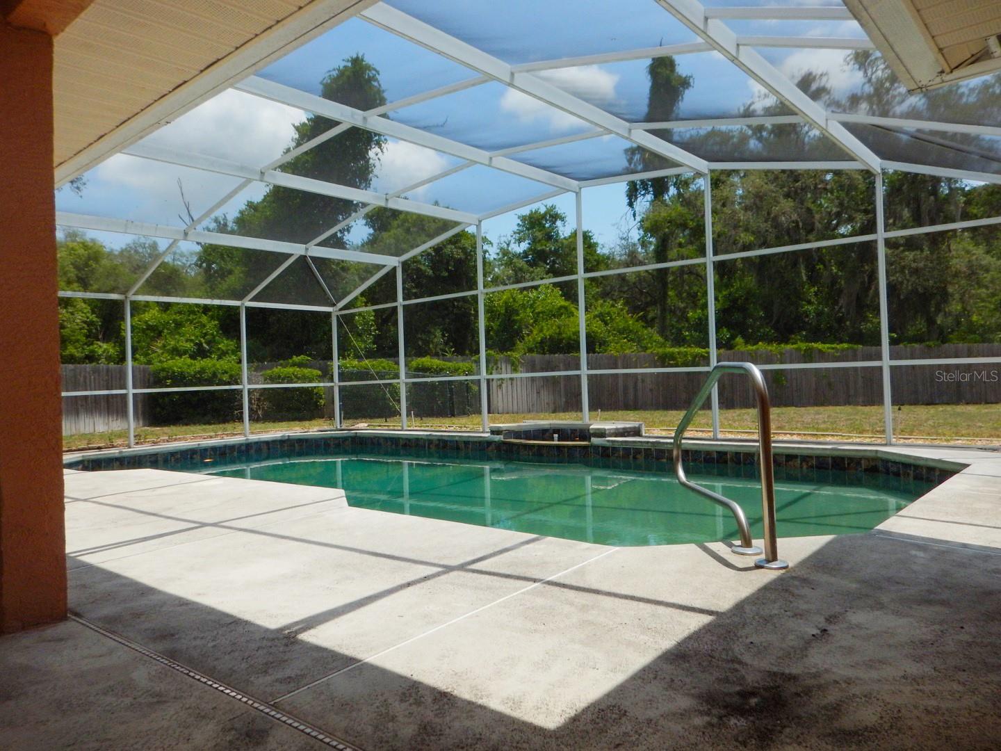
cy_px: 376
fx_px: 694
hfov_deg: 71.6
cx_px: 500
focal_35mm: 24
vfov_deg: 56.8
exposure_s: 1/1000
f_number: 4.1
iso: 125
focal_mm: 4.3
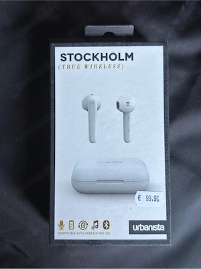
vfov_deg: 52.6
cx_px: 100
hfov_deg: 40.7
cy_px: 134
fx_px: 271
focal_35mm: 35
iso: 200
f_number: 1.78
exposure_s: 1/60
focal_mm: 6.76
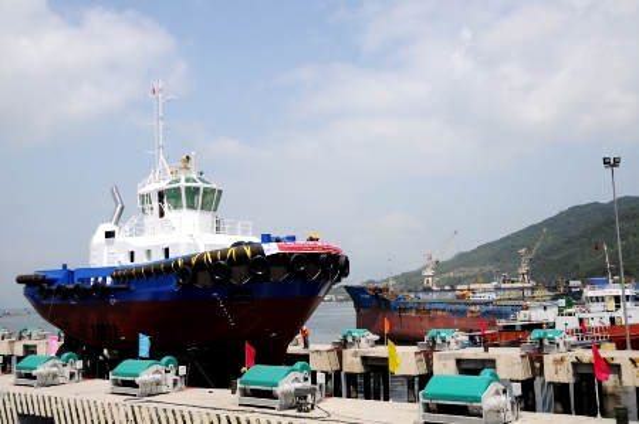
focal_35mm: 40
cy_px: 212
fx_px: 718
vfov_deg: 32.9
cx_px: 320
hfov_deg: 48.0
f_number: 4.5
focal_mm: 27
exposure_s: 1/8000
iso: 500
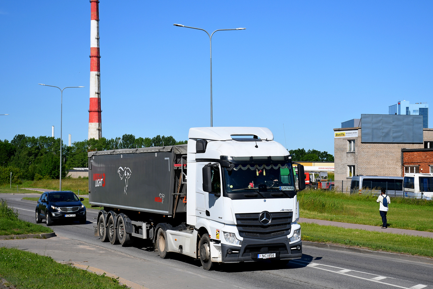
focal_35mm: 67
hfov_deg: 30.1
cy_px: 144
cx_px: 216
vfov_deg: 20.3
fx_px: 806
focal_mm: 45
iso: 200
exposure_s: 1/1600
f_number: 6.3
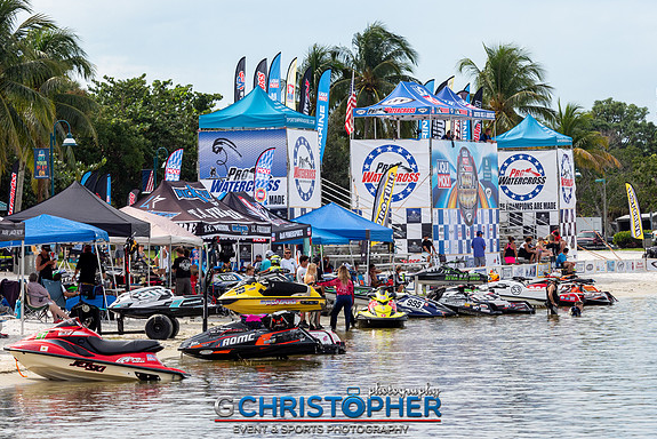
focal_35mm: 189
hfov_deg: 10.9
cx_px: 347
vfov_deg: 7.3
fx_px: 3451
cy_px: 229
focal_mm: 85
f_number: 4
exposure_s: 1/1600
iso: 200
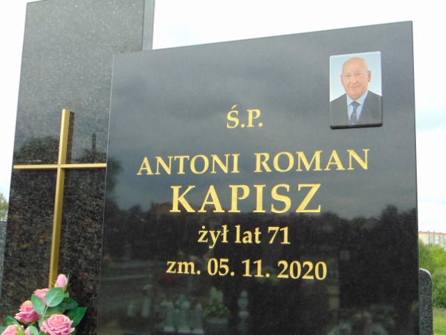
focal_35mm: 42
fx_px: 541
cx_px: 223
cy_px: 168
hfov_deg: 44.8
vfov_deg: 34.3
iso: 80
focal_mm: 7.6
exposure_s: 1/400
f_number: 3.3
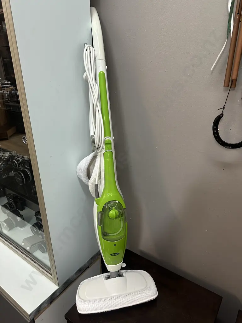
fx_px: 224
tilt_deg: -22.3
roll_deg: +1.0
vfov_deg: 71.6
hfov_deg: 56.8
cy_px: 162
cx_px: 121
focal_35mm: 24
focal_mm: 6.86
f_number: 1.78
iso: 125
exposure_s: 1/50
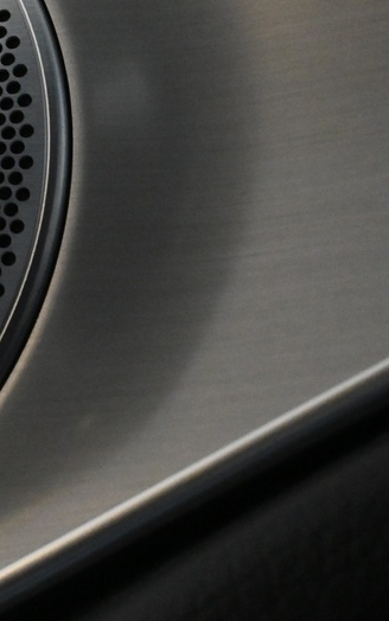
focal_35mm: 170
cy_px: 204
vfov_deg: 12.3
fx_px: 2880
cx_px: -281
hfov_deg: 7.5
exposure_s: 1/60
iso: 3200
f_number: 5.3
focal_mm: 36
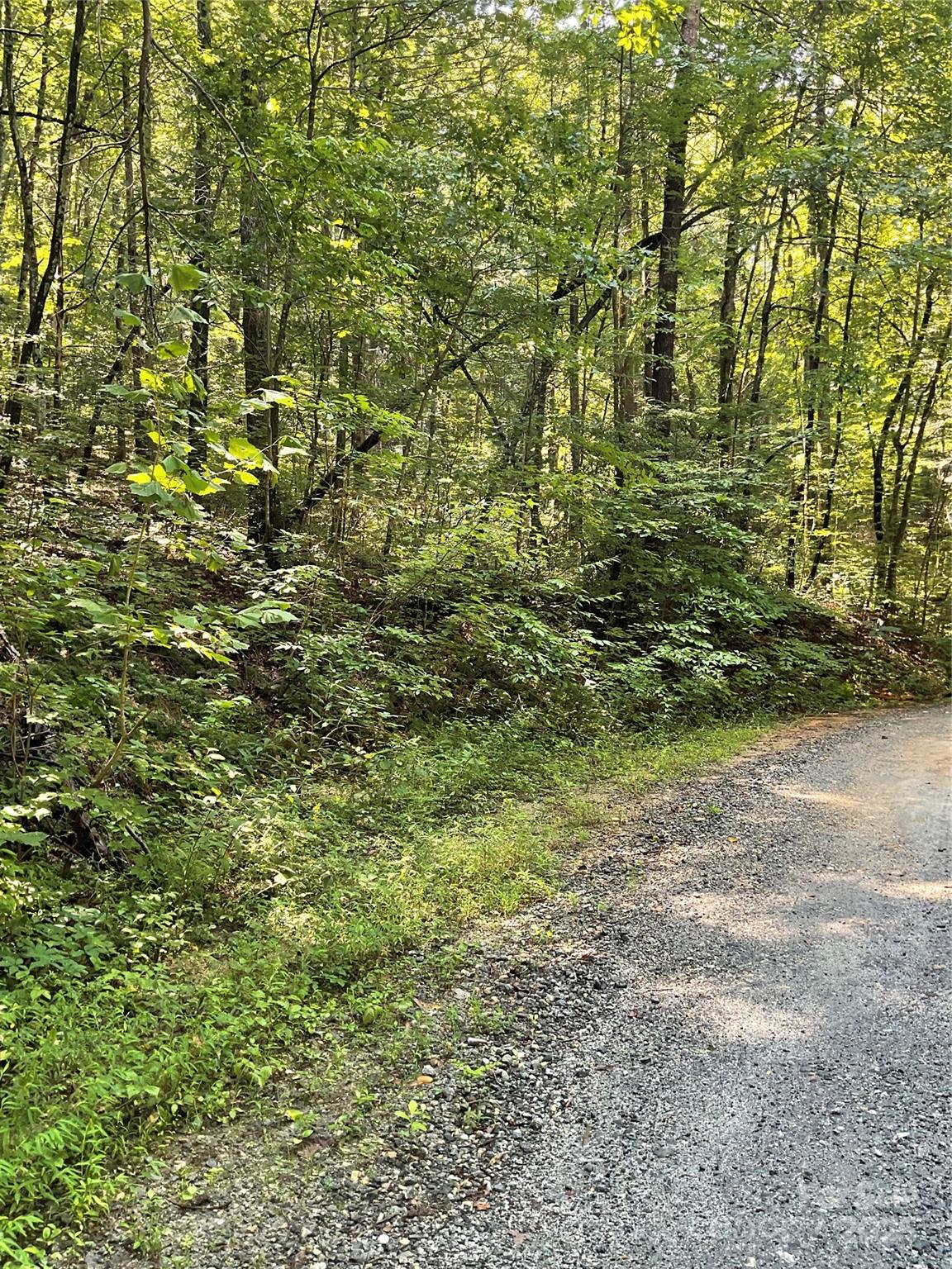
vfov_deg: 61.7
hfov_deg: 48.2
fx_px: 1063
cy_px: 634
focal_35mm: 29
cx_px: 476
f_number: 1.8
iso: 64
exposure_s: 1/60
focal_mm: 3
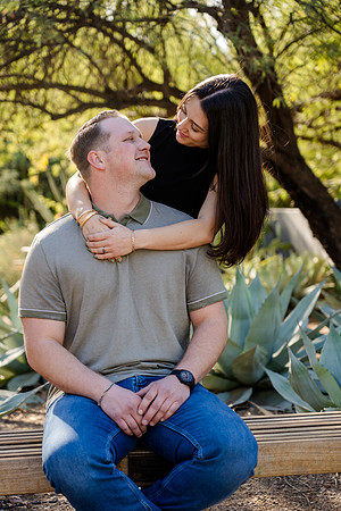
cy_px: 256
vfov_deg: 24.8
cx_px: 170
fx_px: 1165
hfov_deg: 16.7
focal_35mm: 82
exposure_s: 1/200
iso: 160
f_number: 4
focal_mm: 82
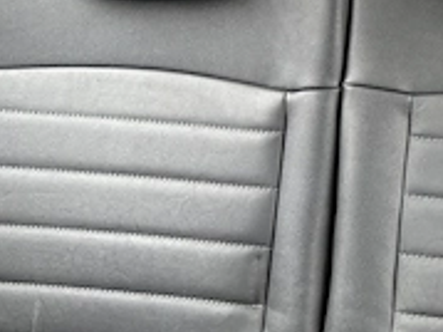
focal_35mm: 87
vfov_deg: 16.3
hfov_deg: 20.3
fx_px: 1113
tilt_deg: -19.9
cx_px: 596
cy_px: -67
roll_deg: -2.8
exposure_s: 1/121
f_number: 1.6
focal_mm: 5.96
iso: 100
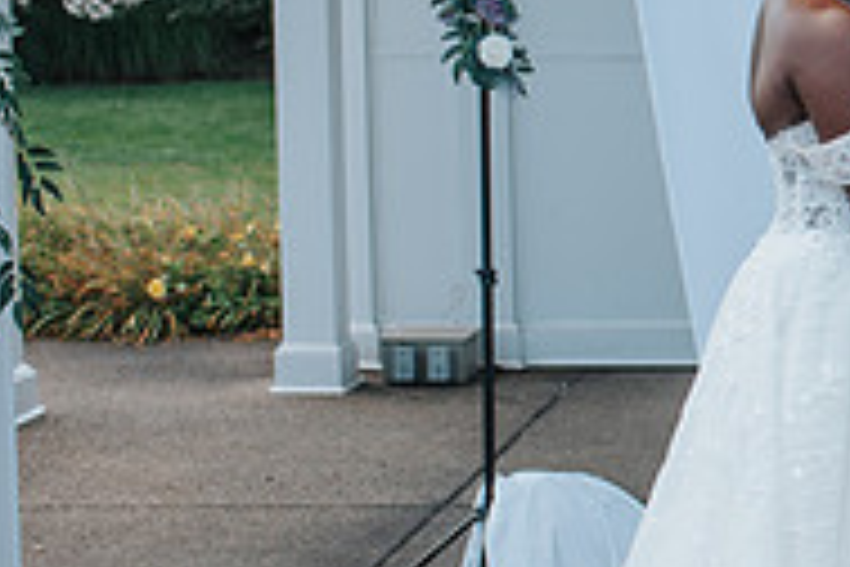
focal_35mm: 109
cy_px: 205
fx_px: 2573
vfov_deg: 12.6
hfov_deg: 17.6
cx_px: 1097
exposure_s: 1/1000
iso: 180
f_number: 3.2
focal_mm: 35
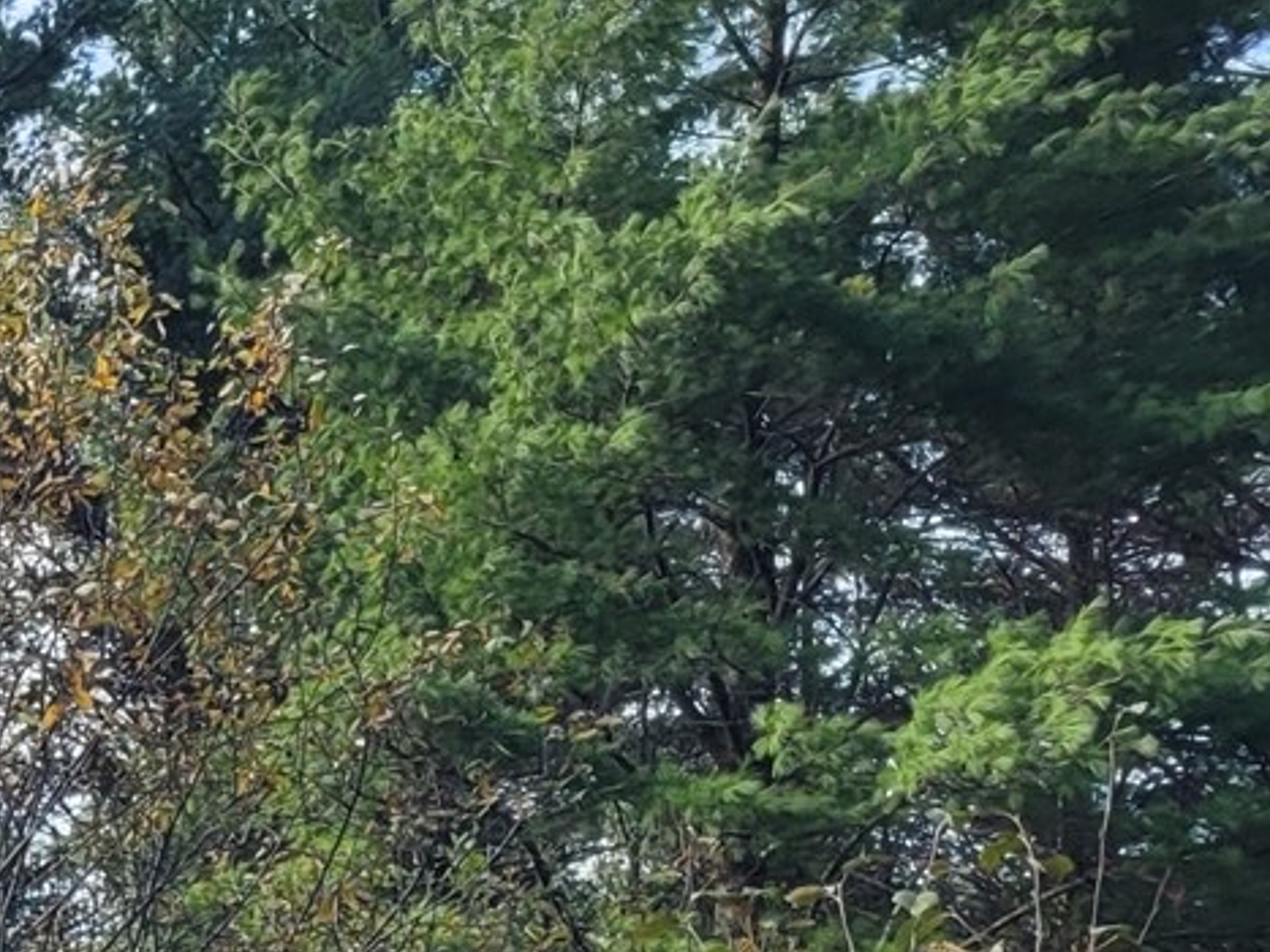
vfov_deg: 12.3
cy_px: 1488
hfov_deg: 13.8
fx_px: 4181
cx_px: -1512
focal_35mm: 114
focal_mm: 5.4
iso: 40
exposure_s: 1/679
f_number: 1.8
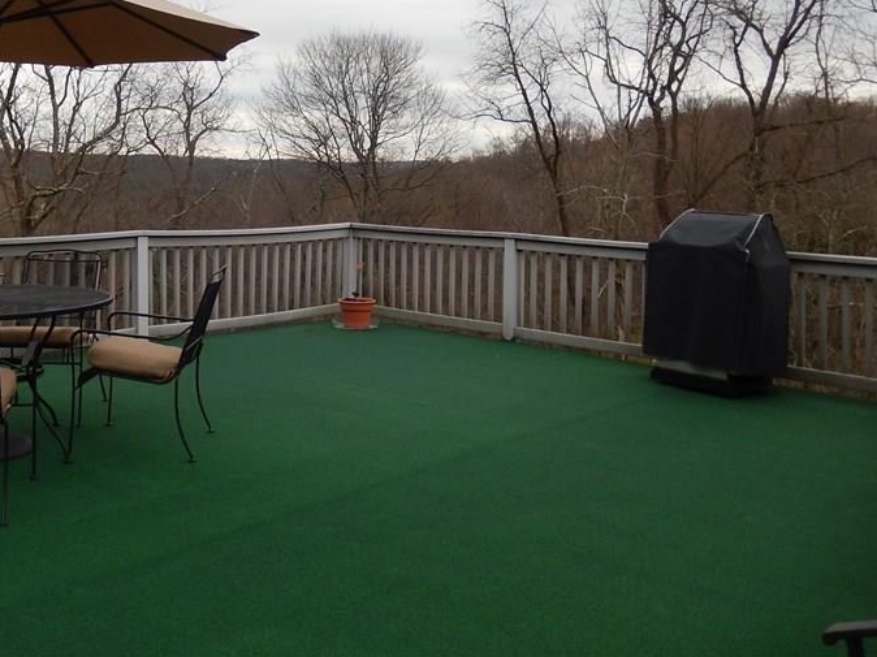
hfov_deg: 48.2
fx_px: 962
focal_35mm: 38
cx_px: 294
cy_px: 159
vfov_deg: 36.7
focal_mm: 4.5
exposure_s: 1/200
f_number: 3.4
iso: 125
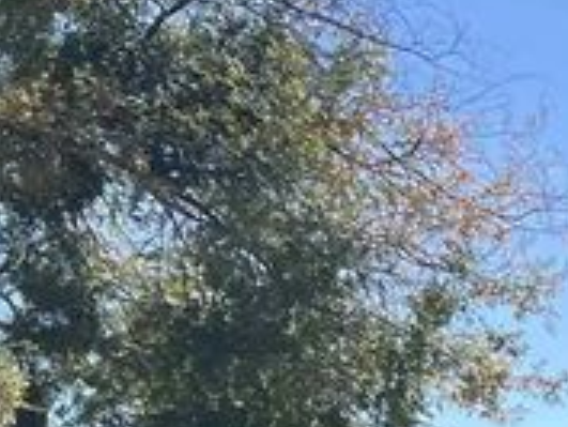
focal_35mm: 150
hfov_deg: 10.1
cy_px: 986
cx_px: 1640
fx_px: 2463
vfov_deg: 9.0
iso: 50
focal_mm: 5.7
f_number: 1.5
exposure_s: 1/2165
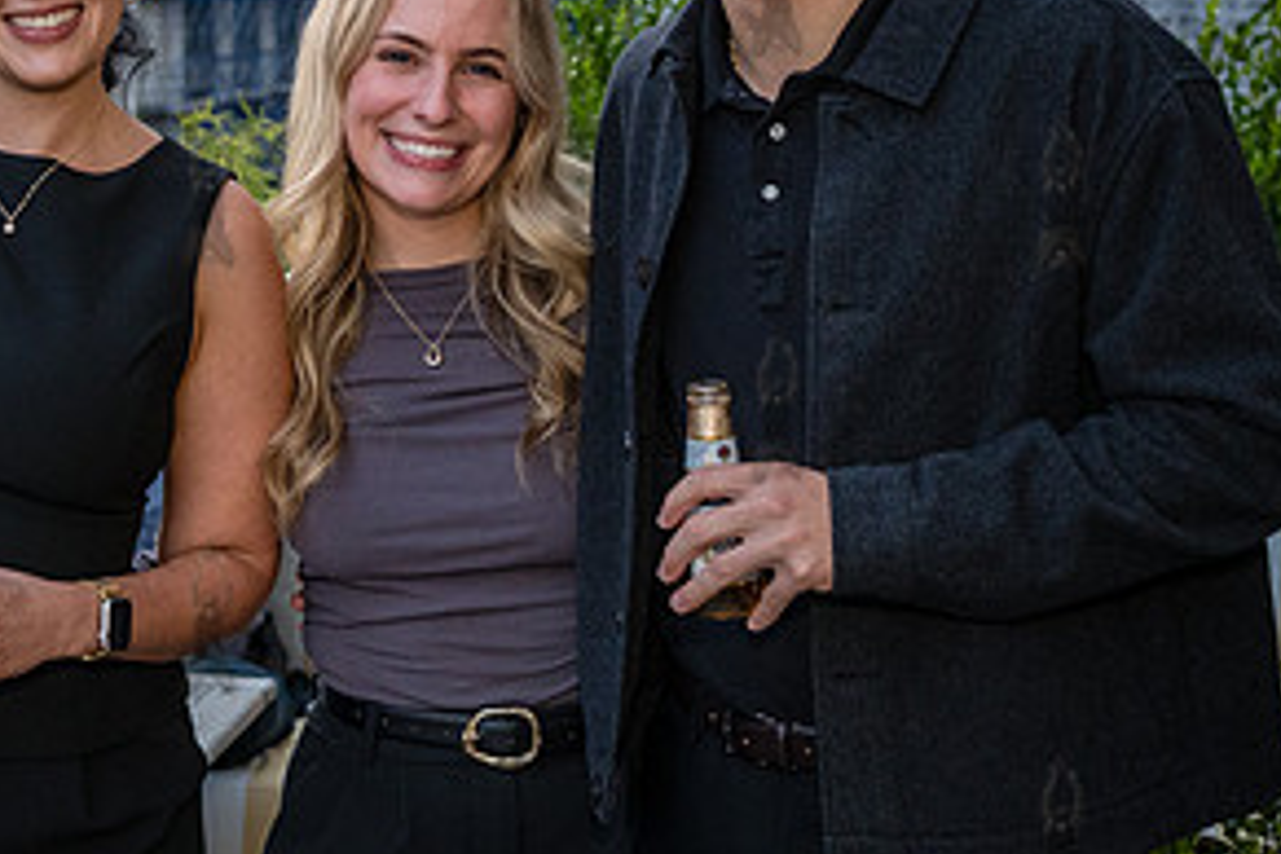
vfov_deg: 16.9
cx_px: 232
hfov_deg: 24.9
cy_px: 183
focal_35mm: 80
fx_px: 2846
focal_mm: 35
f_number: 4
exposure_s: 1/320
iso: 1000
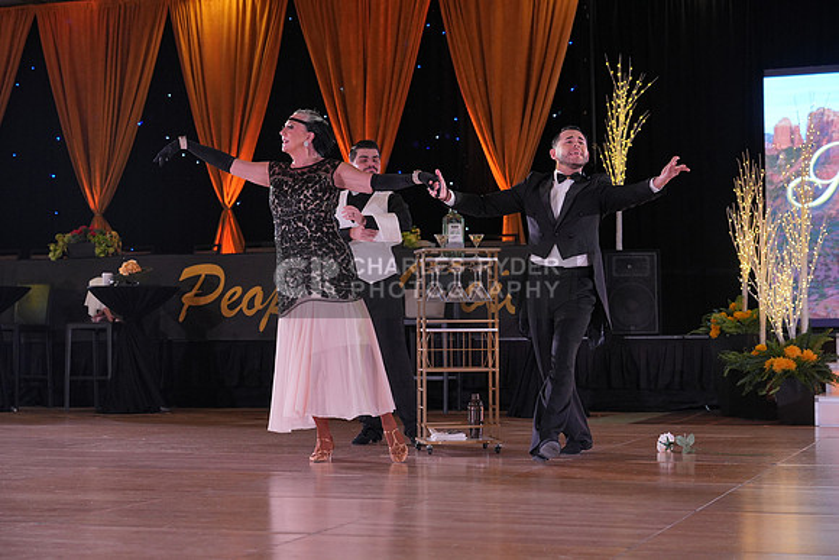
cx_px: 420
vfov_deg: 20.3
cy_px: 280
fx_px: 1562
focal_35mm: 67
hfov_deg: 30.1
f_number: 4
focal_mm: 67
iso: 1250
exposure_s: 1/400
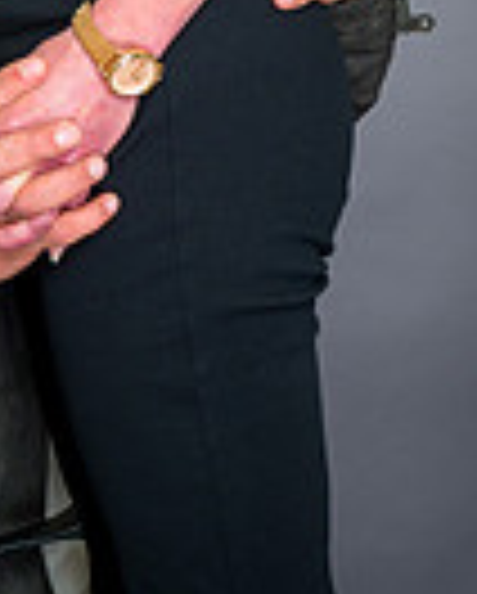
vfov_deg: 10.3
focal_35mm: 182
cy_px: -256
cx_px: -34
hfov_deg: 8.5
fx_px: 3204
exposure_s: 1/100
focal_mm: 57
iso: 200
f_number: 5.6
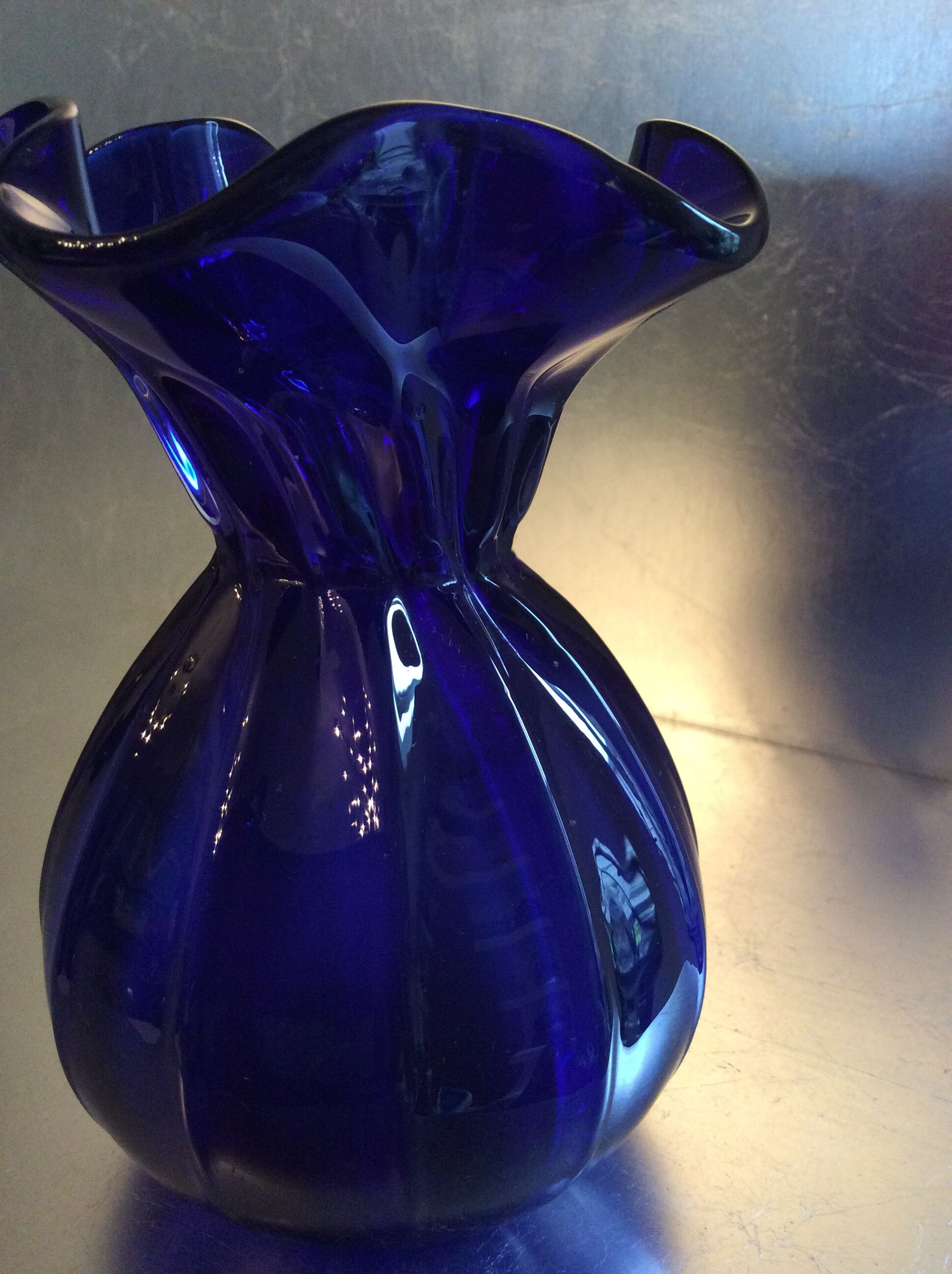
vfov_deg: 56.9
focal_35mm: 32
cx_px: 476
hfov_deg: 44.1
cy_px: 637
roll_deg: +1.3
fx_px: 1177
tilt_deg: -21.4
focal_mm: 3.3
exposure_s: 1/25
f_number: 2.4
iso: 160
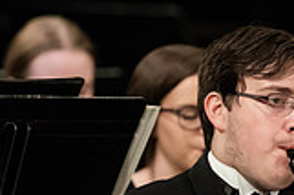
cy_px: 221
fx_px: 8835
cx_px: 261
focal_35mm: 1083
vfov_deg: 1.3
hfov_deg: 1.9
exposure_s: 1/250
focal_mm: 300
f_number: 3.2
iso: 3200
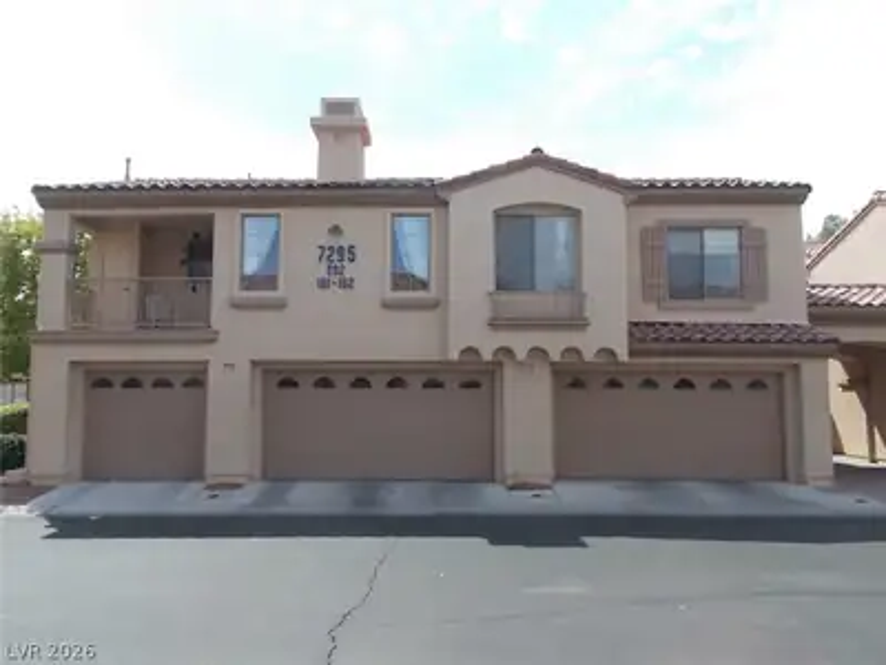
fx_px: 665
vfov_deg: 53.1
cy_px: 332
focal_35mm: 26
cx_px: 443
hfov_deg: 67.3
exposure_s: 1/100
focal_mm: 4.6
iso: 80
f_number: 8
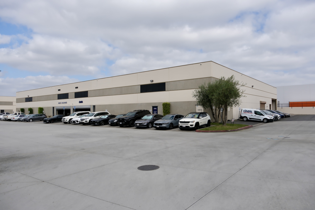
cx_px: 158
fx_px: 210
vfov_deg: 53.1
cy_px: 105
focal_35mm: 24
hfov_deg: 73.7
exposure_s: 1/600
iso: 125
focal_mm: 16
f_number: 5.6
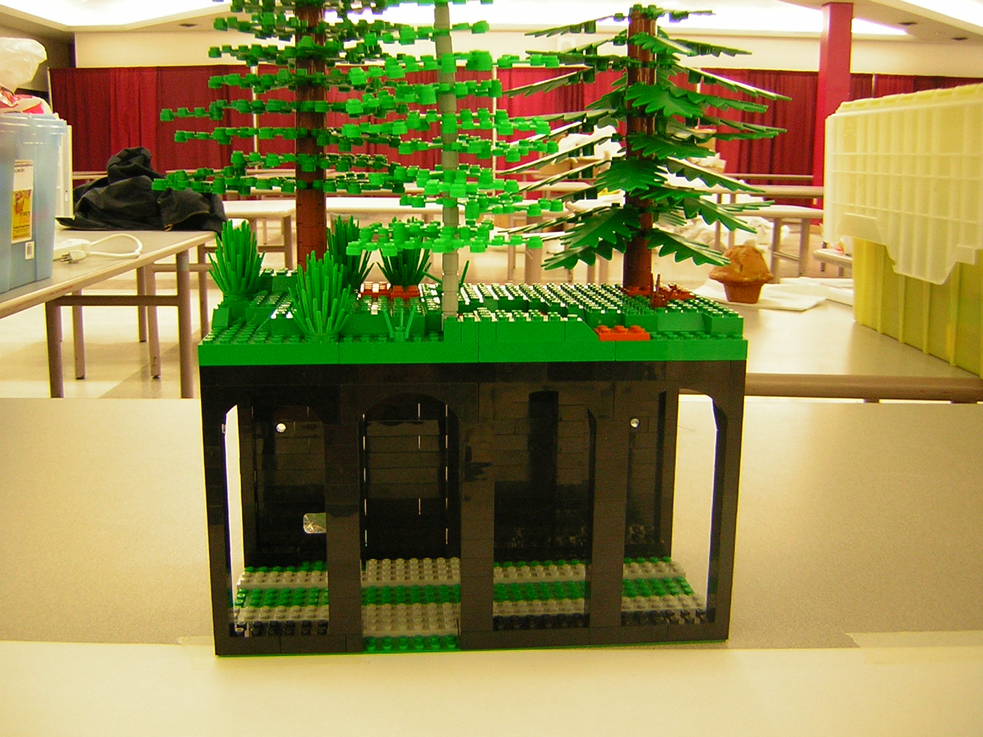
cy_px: 368
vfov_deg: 39.7
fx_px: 1022
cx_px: 492
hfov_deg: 51.4
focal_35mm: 36
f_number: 2.6
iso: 80
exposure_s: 1/5.5
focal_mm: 4.7
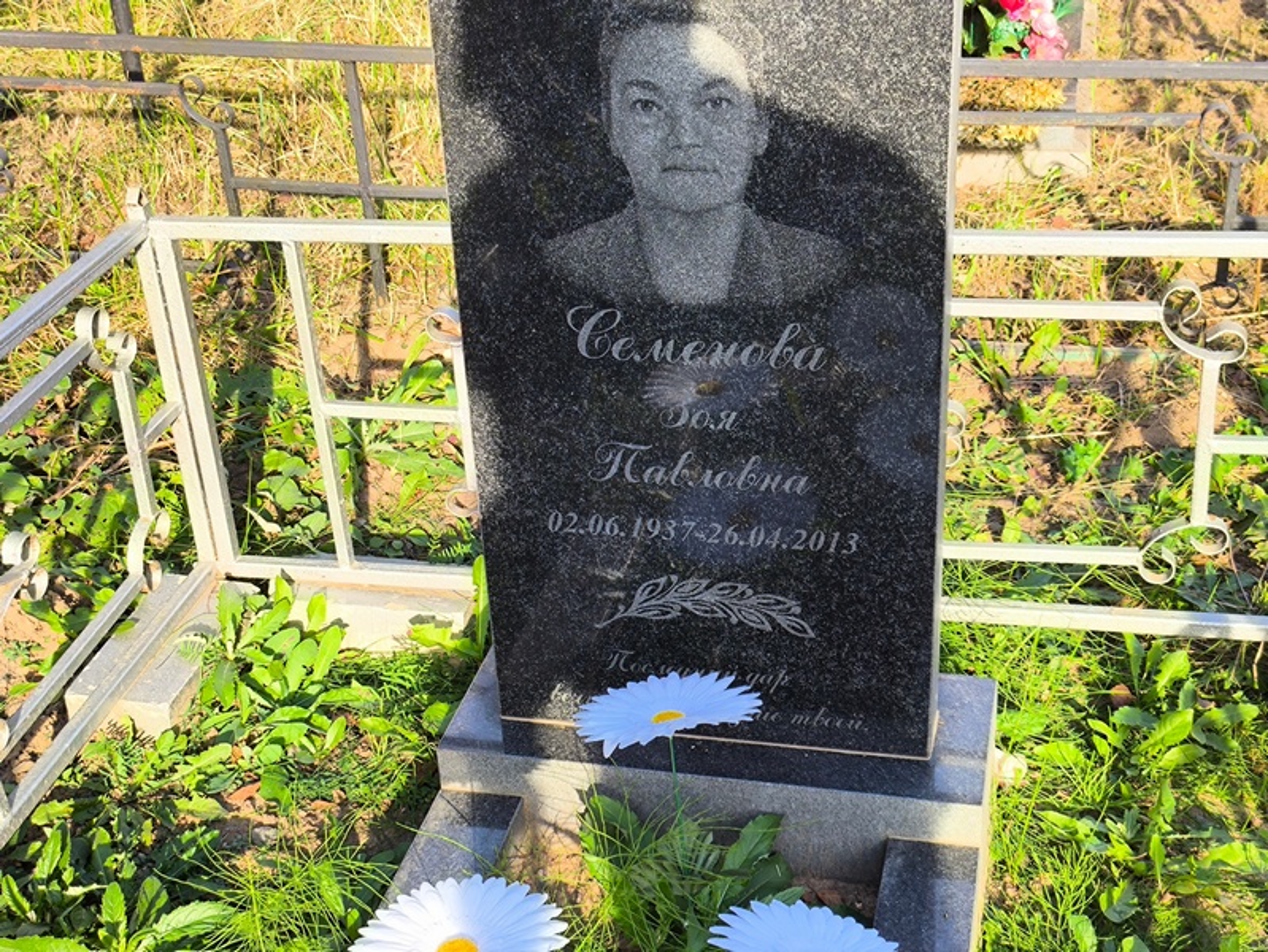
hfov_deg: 38.2
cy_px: 476
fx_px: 1832
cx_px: 634
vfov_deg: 29.1
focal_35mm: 50
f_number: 1.7
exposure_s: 1/559
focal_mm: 4.71
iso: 50
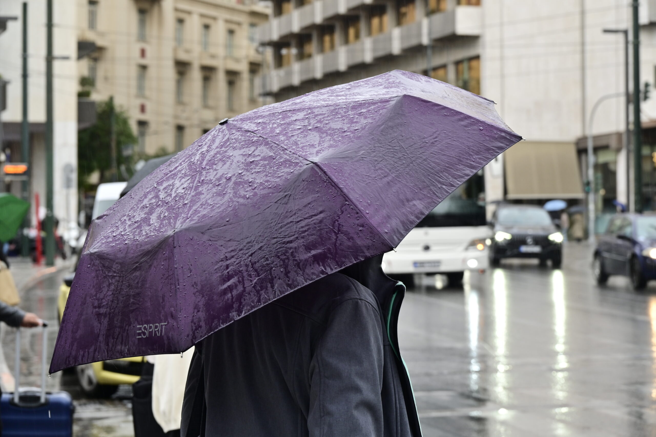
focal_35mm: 100
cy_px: 218
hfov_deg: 20.4
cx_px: 328
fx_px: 1821
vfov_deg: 13.7
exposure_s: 1/100
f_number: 10
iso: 640
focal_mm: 100
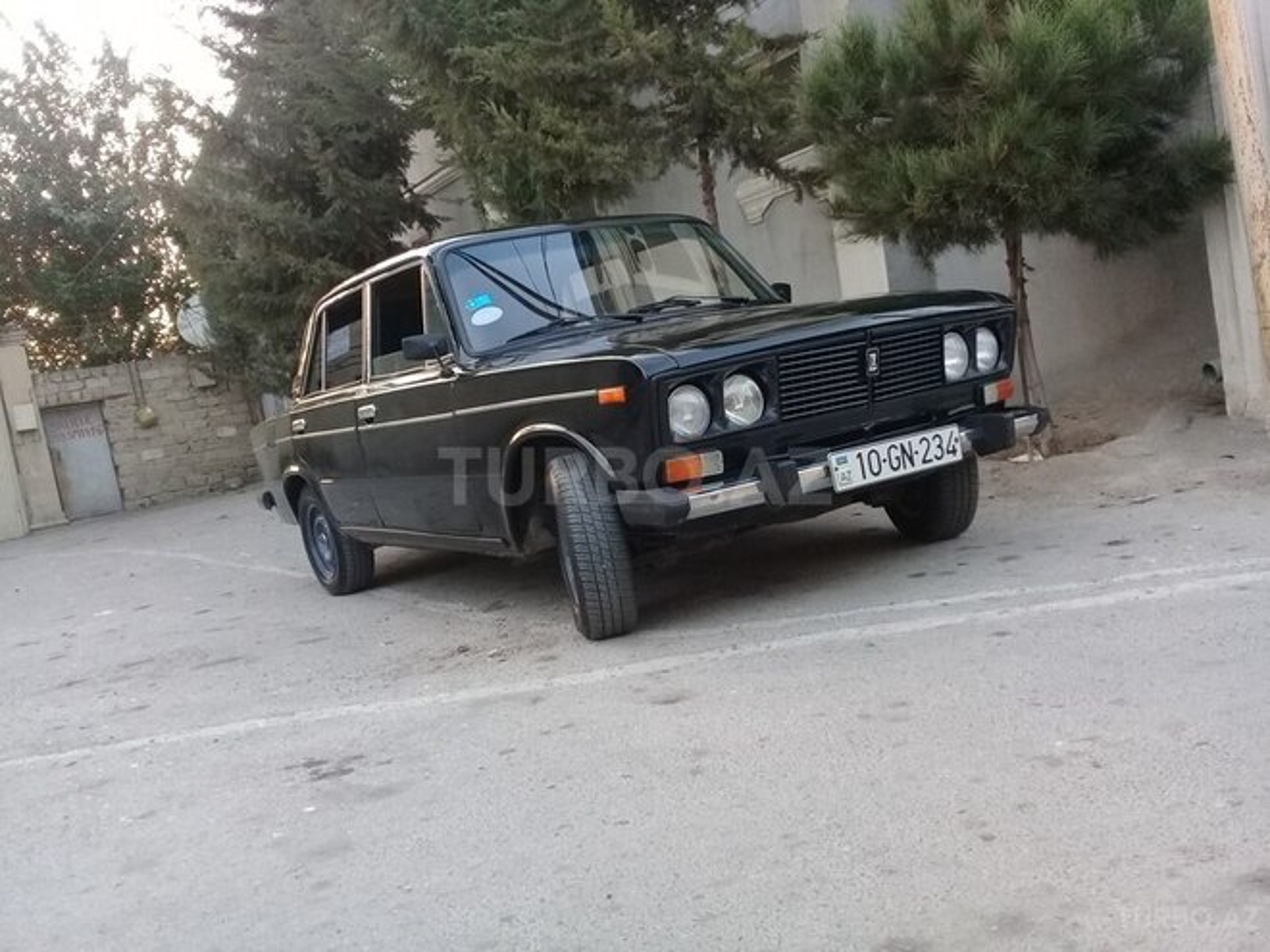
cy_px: 476
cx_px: 635
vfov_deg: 45.4
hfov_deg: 58.4
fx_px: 1137
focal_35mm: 31
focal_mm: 3.3
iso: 125
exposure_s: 1/33
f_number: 2.2
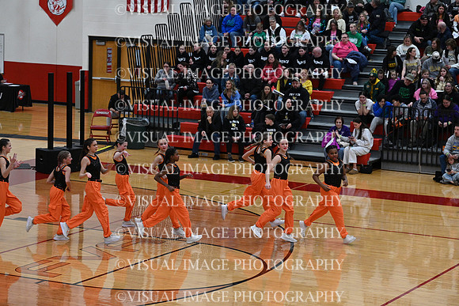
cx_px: 230
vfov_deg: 12.5
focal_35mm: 110
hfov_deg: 18.6
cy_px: 153
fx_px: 1403
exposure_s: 1/400
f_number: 4
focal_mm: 110
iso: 4000
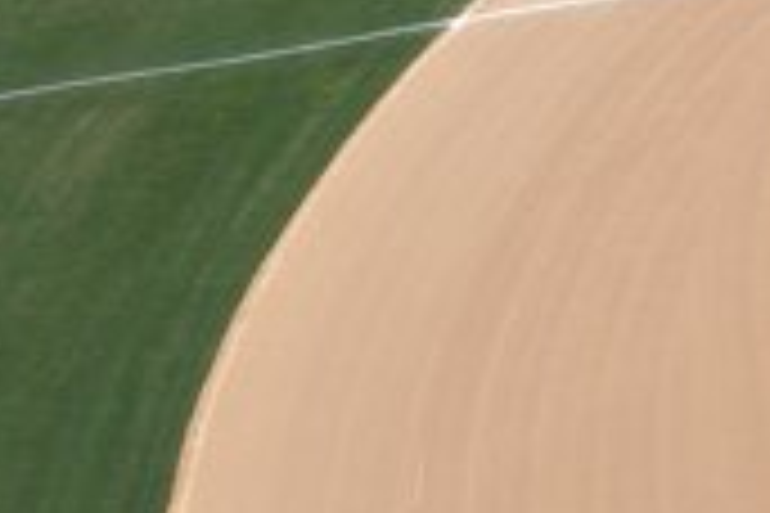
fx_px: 4192
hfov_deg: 8.4
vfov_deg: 6.6
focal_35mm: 196
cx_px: 2522
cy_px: -760
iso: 100
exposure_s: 1/1250
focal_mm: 14.45
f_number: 2.8
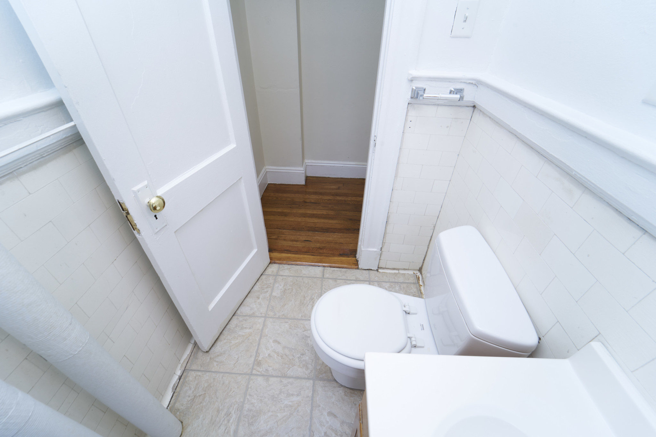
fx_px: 255
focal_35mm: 14
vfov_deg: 81.2
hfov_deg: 104.2
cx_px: 328
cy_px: 218
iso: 250
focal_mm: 14
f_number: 11
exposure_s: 1/8
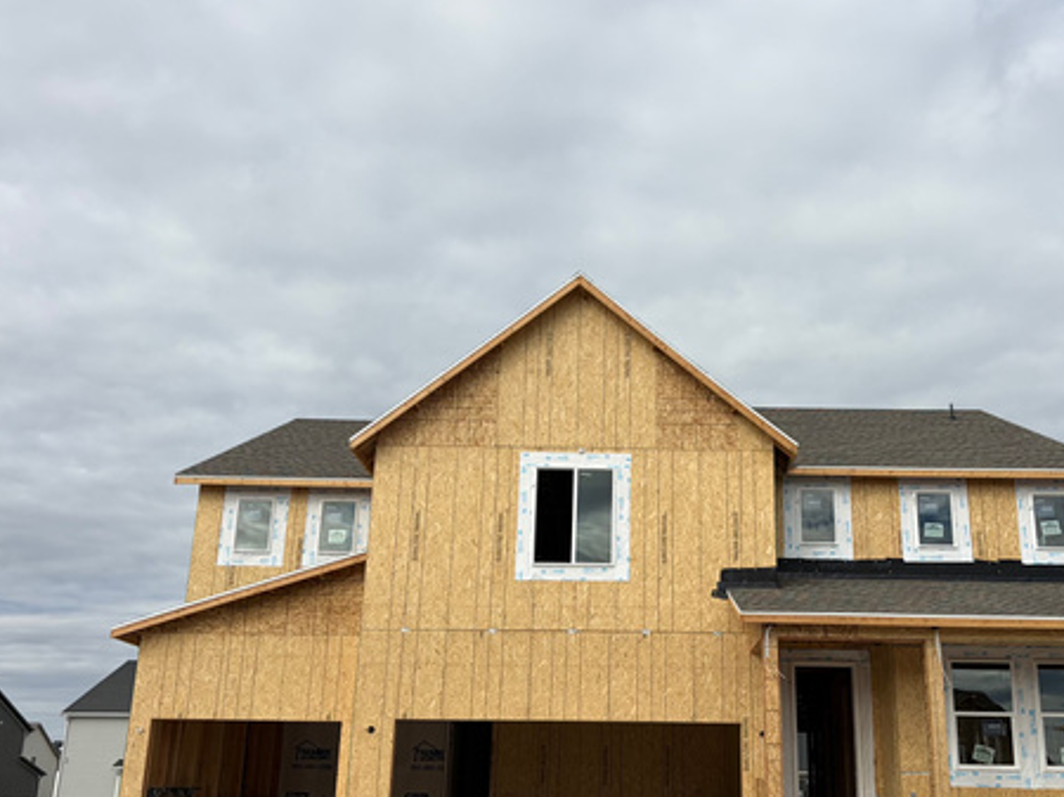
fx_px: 1137
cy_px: 461
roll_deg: +0.3
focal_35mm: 37
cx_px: 645
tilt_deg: +17.4
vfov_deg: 38.5
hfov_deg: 49.8
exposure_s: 1/3831
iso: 50
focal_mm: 5.96
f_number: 1.6
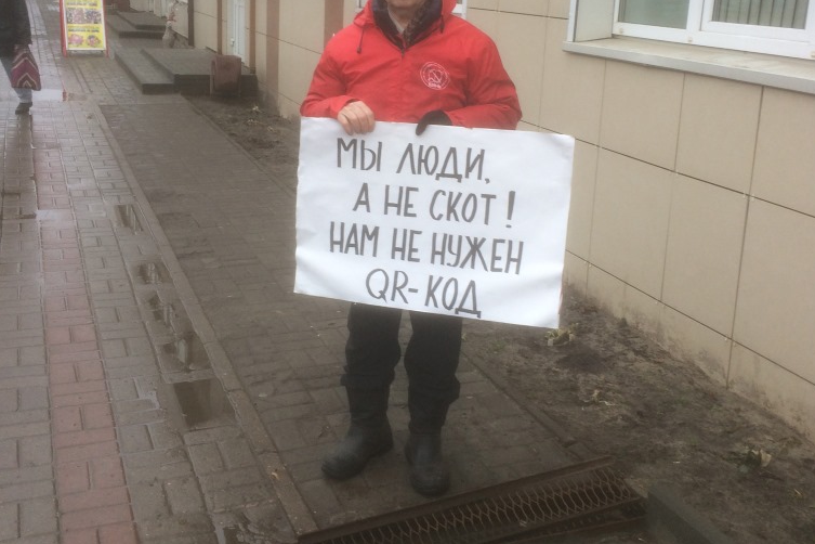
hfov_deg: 47.4
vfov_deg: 32.4
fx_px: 928
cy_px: 184
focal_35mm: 41
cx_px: 415
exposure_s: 1/100
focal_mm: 4.15
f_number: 2.2
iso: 40
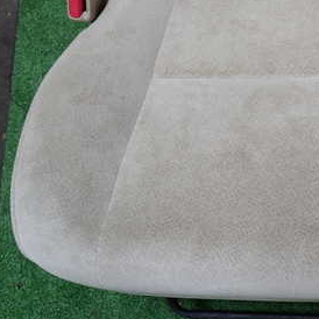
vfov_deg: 29.4
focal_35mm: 58
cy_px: 114
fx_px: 605
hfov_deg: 28.5
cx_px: 281
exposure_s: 1/60
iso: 100
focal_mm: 5.4
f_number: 2.3
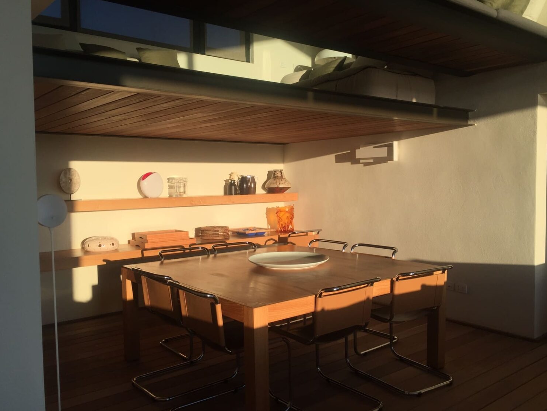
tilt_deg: -2.9
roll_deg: +0.1
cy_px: 206
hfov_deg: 60.0
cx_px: 274
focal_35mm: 30
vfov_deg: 46.8
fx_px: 474
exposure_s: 1/860
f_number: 2.2
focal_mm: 4.15
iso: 32
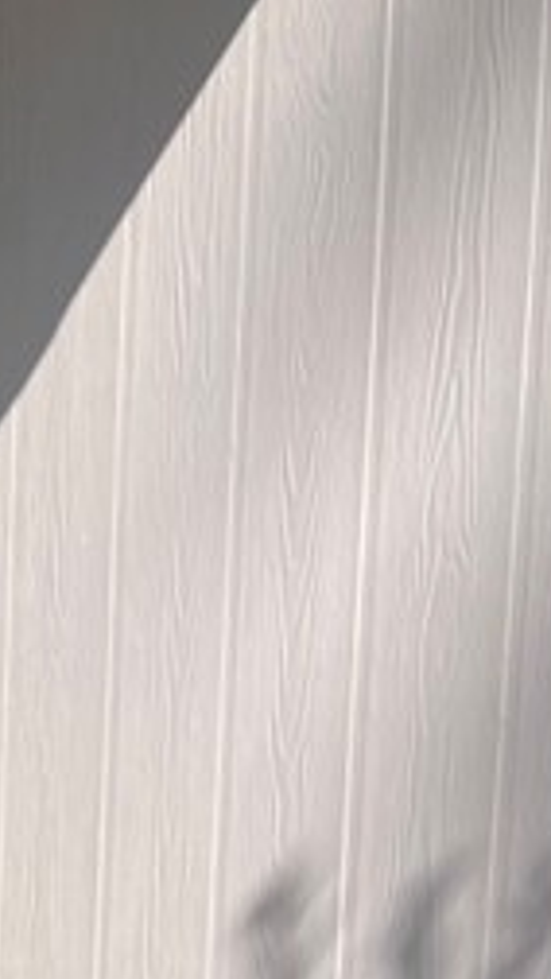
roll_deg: +0.0
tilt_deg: -6.8
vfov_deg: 16.2
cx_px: -819
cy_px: 1674
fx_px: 2983
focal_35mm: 115
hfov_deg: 9.3
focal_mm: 5.7
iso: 50
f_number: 1.5
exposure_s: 1/3968
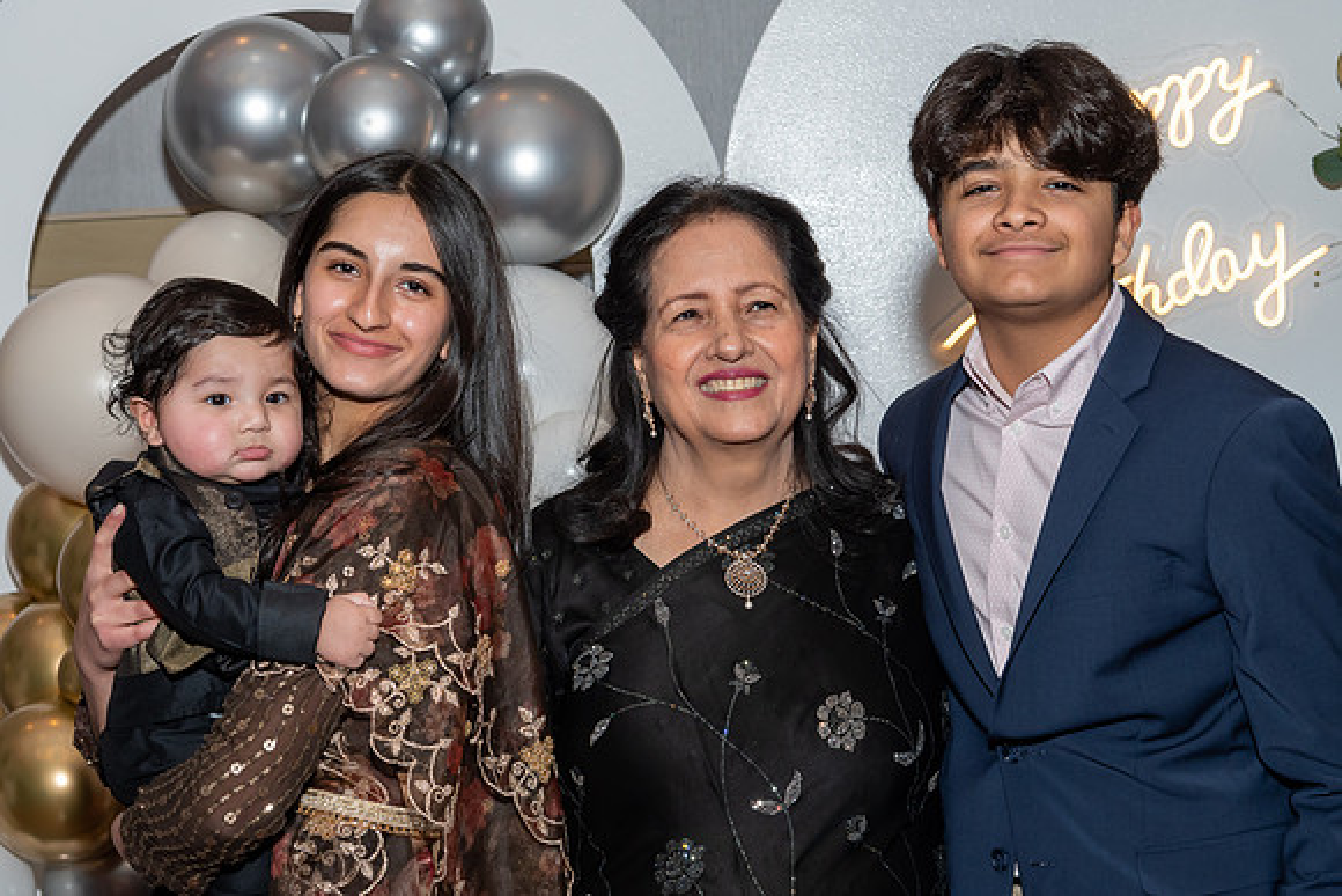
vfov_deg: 18.1
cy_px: 483
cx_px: 601
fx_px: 2805
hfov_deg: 26.9
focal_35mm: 75
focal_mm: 45
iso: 500
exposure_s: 1/250
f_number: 7.1
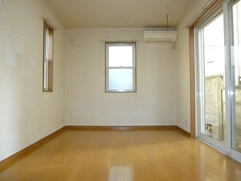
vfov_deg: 54.9
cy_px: 90
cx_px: 120
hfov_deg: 69.4
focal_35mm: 25
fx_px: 174
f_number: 3.1
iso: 1600
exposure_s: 1/500
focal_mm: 4.5
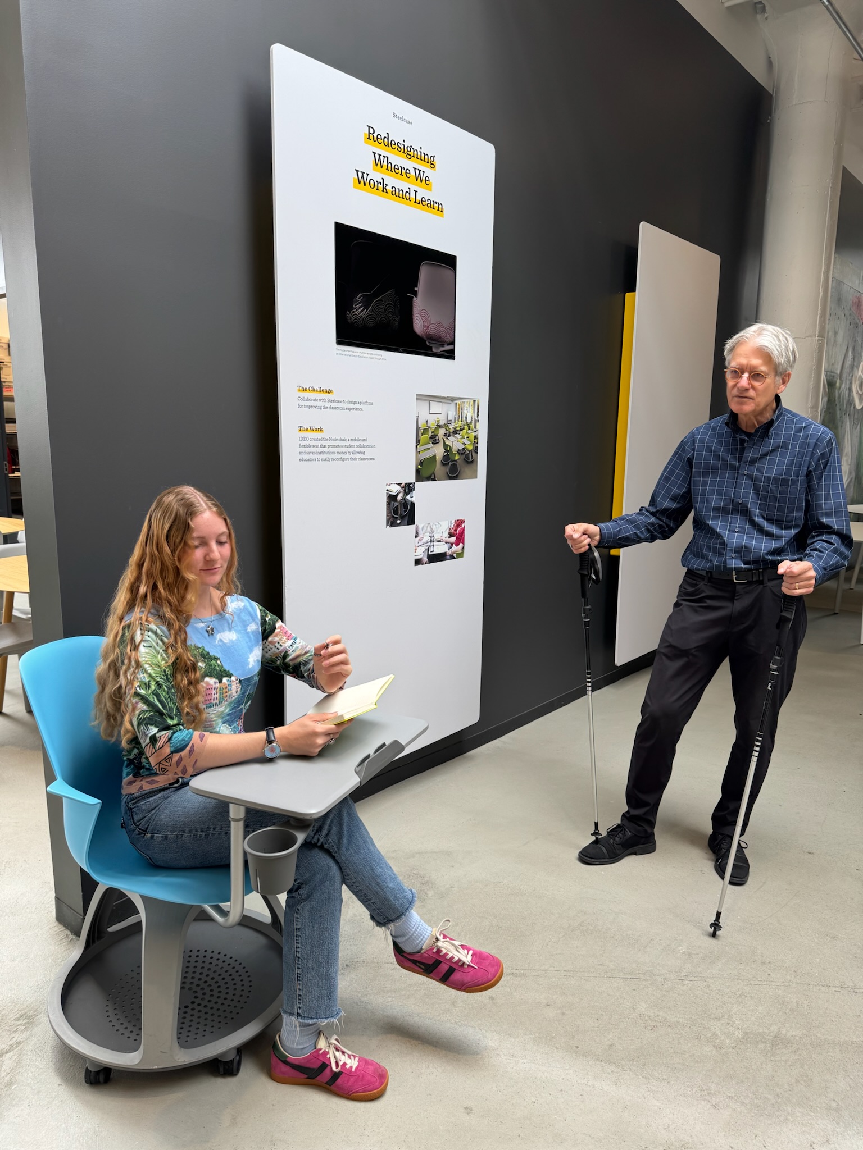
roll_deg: -0.6
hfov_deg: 56.8
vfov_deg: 71.6
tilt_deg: -10.9
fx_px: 798
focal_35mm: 24
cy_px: 575
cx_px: 432
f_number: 1.78
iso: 64
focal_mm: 6.76
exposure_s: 1/162
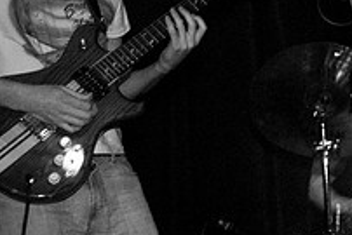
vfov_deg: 15.8
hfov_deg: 21.1
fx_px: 841
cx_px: 476
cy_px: 31
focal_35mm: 86
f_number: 2.8
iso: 800
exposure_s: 1/60
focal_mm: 20
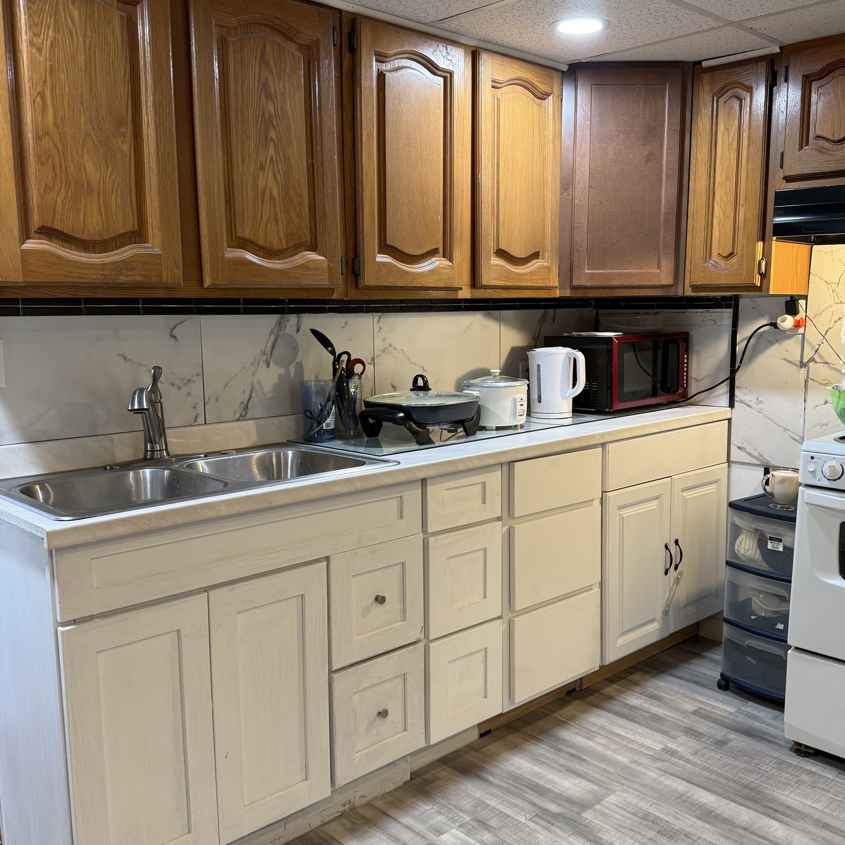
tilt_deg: -7.2
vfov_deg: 52.5
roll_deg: +0.2
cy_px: 437
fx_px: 856
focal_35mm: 31
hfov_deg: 52.5
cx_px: 459
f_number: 1.78
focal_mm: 6.76
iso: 160
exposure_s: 1/60
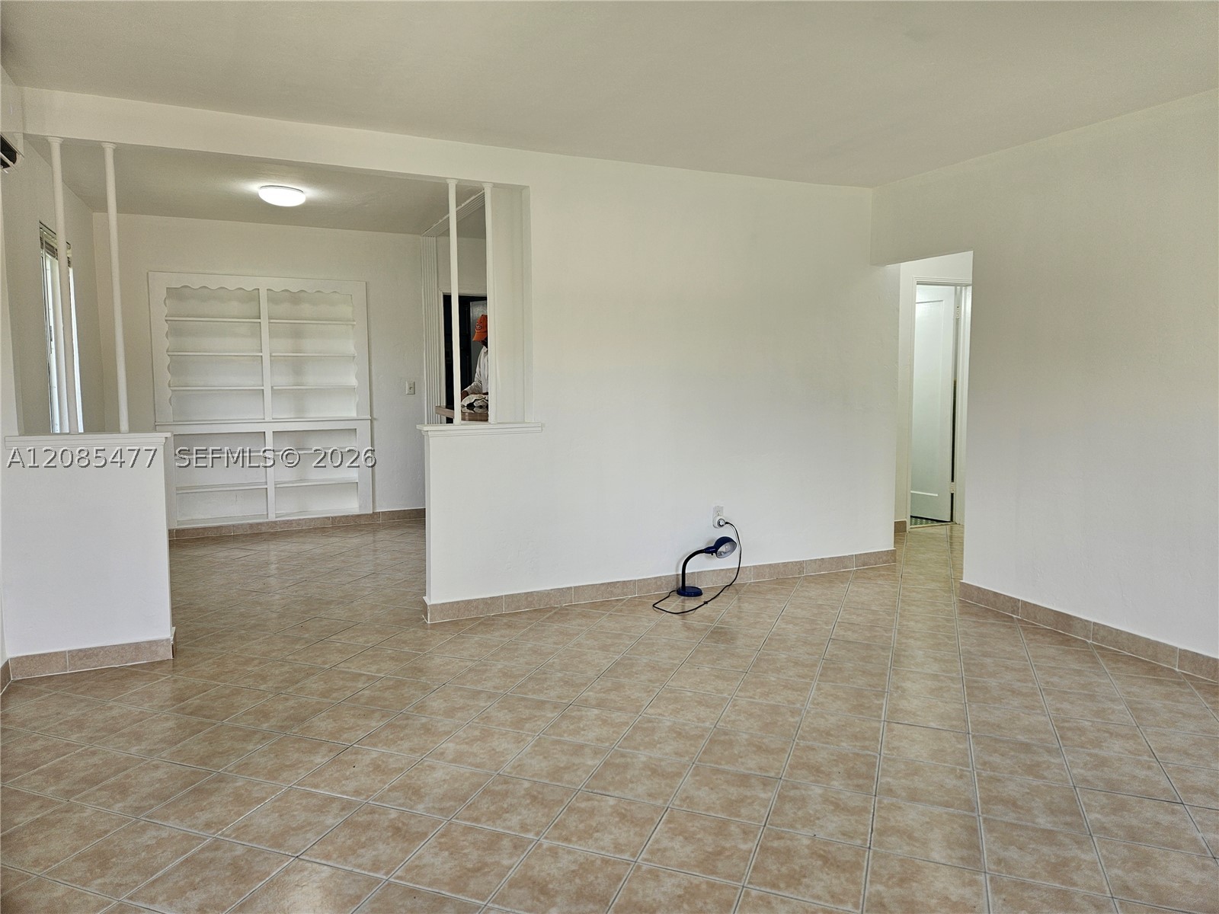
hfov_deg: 73.9
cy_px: 457
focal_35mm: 23
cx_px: 610
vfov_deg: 58.9
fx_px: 810
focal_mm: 5.4
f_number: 1.8
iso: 40
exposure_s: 1/120
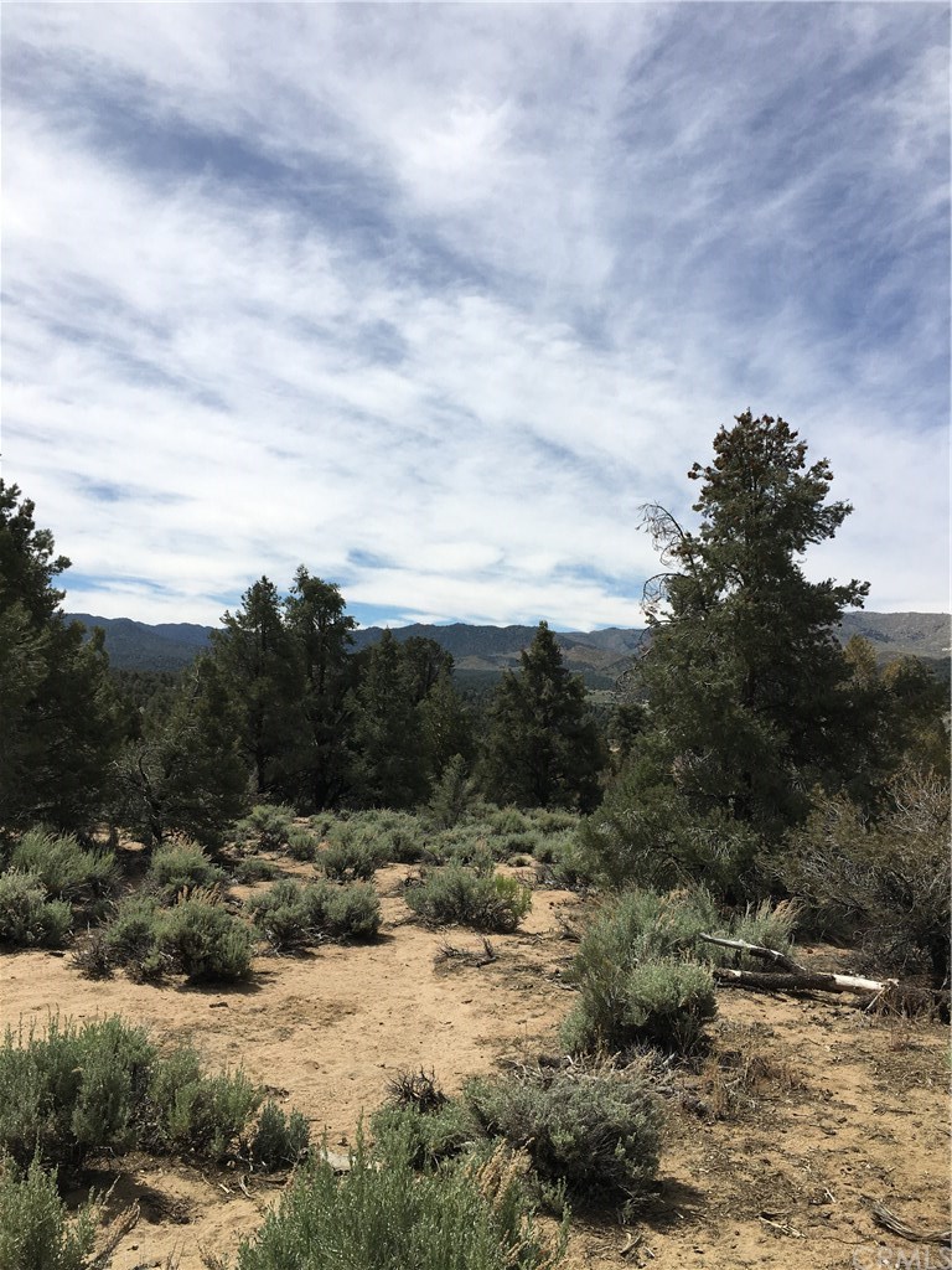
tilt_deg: +2.4
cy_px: 635
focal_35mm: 29
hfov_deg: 48.2
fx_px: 1063
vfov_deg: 61.7
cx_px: 476
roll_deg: -1.5
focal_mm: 4.15
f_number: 2.2
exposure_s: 1/2849
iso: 25
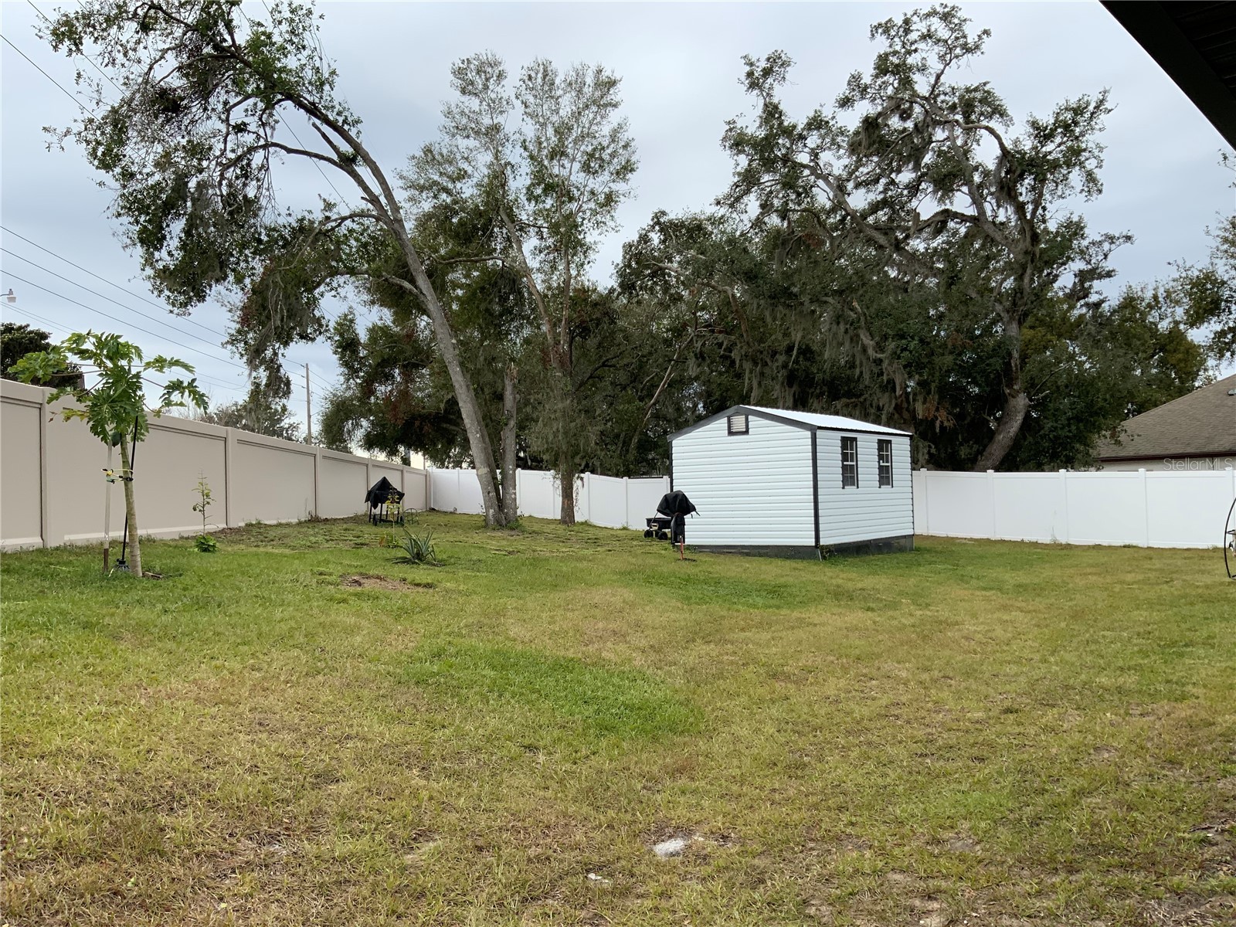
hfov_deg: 61.7
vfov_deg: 48.2
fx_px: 1035
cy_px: 464
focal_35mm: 29
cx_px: 618
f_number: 1.8
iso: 16
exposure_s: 1/962
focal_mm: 3
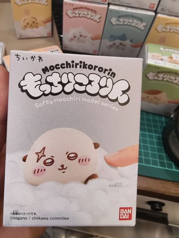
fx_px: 172
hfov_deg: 54.9
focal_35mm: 25
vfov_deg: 69.4
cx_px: 90
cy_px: 119
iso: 355
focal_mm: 2.32
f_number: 2
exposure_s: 1/30
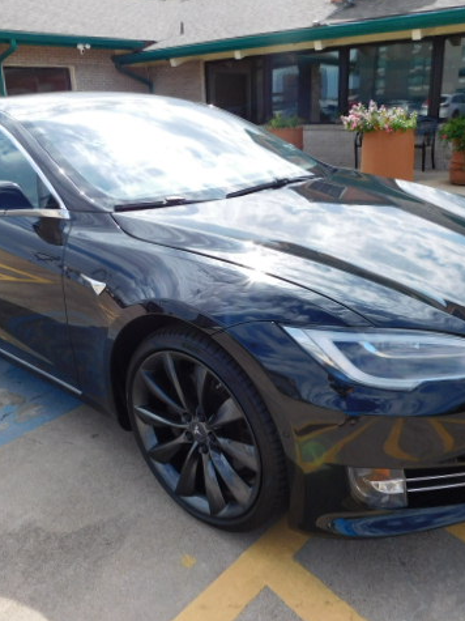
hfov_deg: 45.4
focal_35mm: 31
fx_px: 555
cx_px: 218
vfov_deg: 58.4
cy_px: 309
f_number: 3
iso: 125
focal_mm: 4
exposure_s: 1/1000
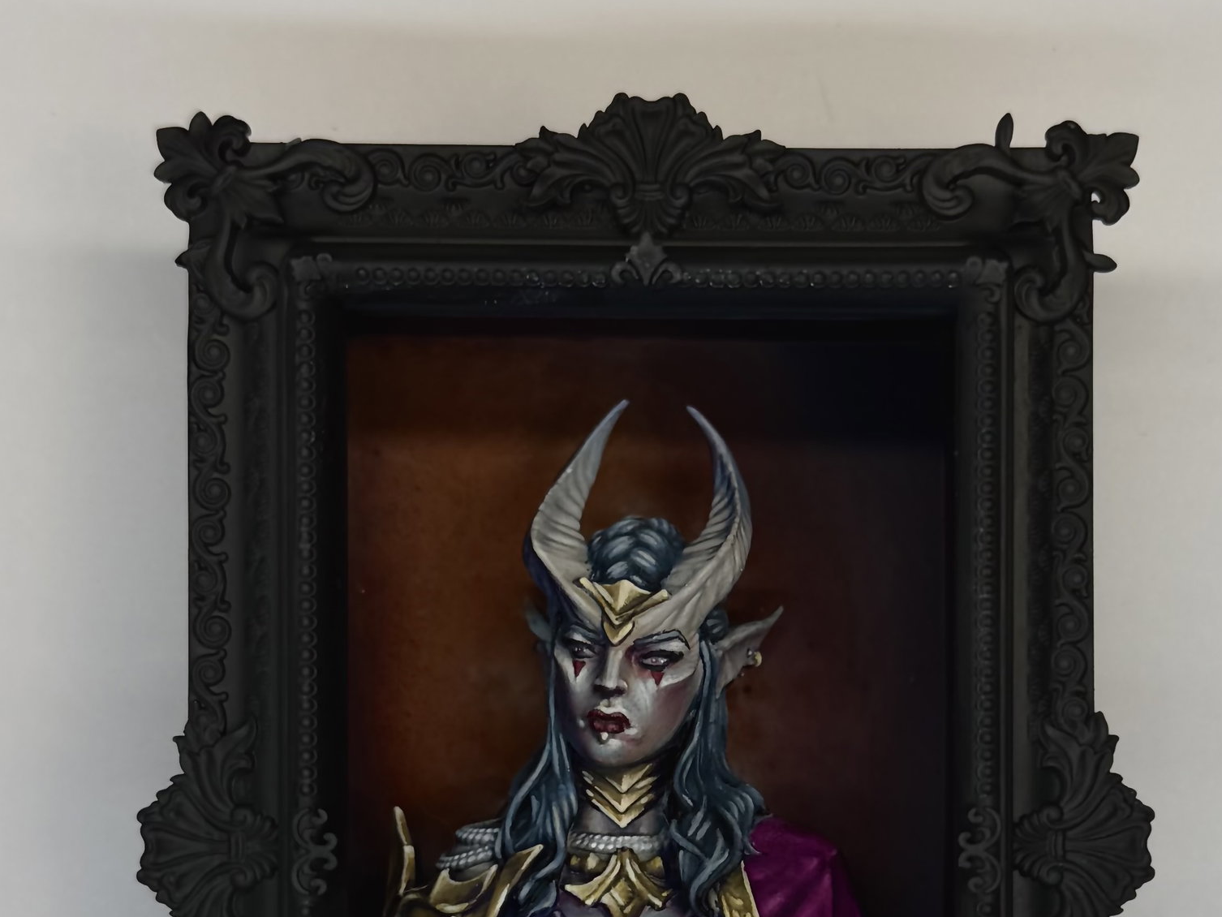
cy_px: 842
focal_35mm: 34
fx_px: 1200
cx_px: 648
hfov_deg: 53.9
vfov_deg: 38.6
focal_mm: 6.76
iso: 80
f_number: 1.78
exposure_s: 1/1250
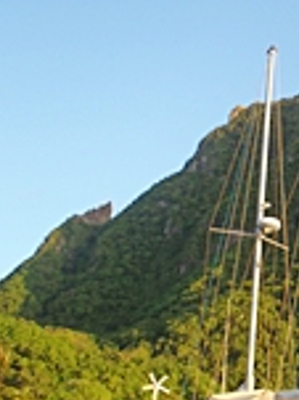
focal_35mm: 65
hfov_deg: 19.9
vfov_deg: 29.8
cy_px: 221
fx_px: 750
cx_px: 434
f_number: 3.9
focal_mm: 5
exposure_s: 1/100
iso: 80
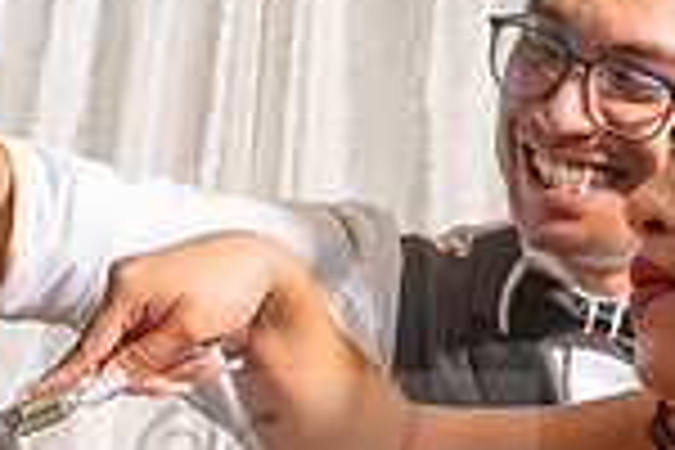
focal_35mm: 113
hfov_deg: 18.1
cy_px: 296
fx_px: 2119
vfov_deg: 12.1
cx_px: 232
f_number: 5
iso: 800
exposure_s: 1/200
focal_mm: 24
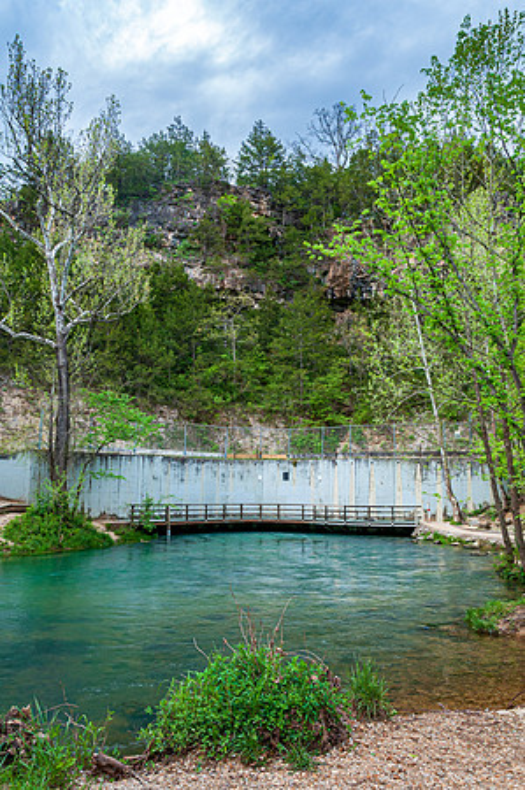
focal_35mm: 27
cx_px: 262
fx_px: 592
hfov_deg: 47.8
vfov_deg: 67.4
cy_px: 395
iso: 400
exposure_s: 1/125
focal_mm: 18
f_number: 11
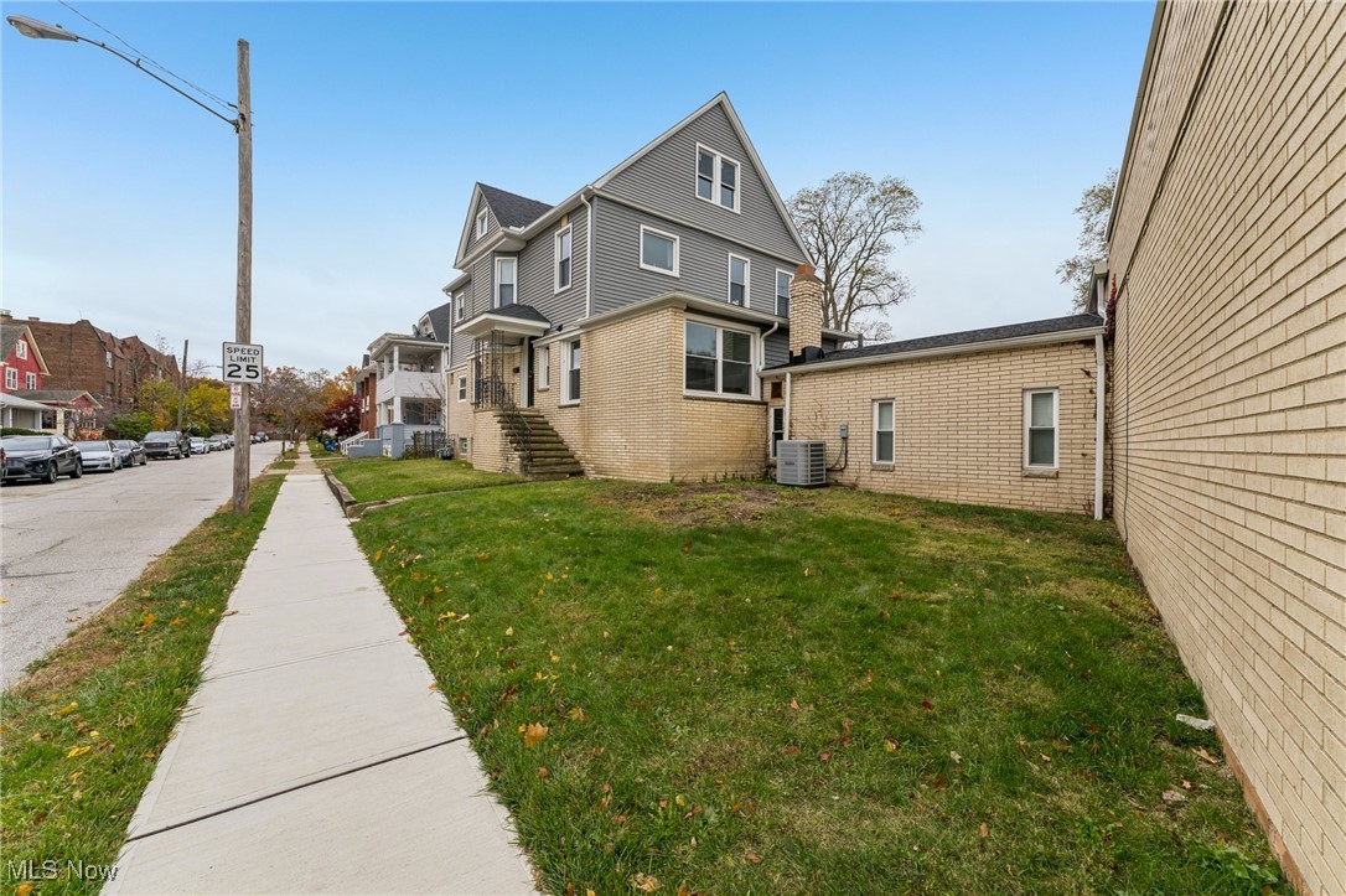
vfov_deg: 81.2
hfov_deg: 104.3
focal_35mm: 14
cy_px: 448
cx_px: 673
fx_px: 523
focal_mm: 14
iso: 200
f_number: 8
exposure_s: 1/160
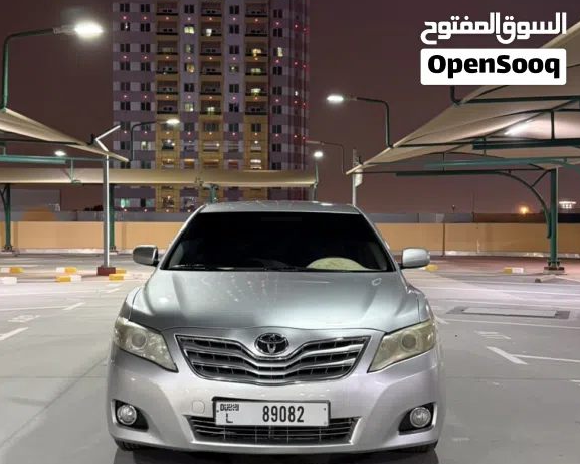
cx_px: 269
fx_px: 446
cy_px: 229
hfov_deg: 66.0
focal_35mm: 26
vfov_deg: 54.9
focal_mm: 6.76
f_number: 1.78
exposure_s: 1/50
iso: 640
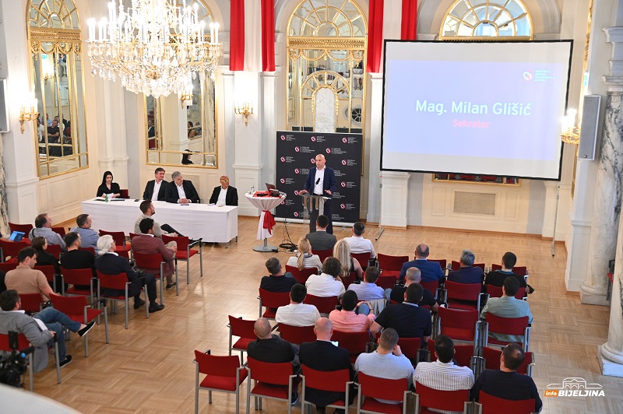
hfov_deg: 46.4
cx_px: 312
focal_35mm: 42
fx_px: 726
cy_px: 207
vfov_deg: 31.8
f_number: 2.8
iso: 3200
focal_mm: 42
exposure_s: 1/160
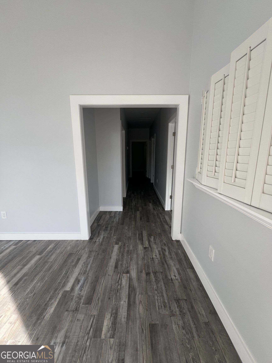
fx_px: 136
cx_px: 136
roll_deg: -1.1
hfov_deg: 89.9
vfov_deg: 106.2
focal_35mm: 13
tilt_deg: -5.6
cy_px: 182
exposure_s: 1/99
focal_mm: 1.57
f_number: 1.8
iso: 40
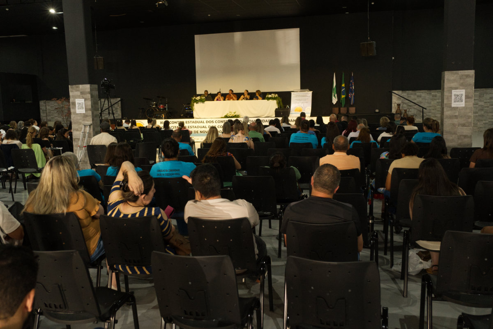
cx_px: 246
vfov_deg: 37.9
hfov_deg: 54.4
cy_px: 164
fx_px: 479
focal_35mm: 35
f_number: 5.6
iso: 6400
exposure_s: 1/80
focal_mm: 35
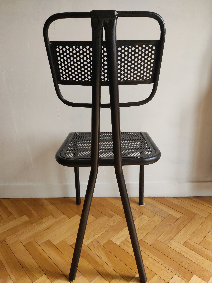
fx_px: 212
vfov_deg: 67.3
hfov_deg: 53.1
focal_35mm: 26
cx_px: 106
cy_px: 142
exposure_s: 1/1299
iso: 3200
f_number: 1.79
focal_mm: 4.74
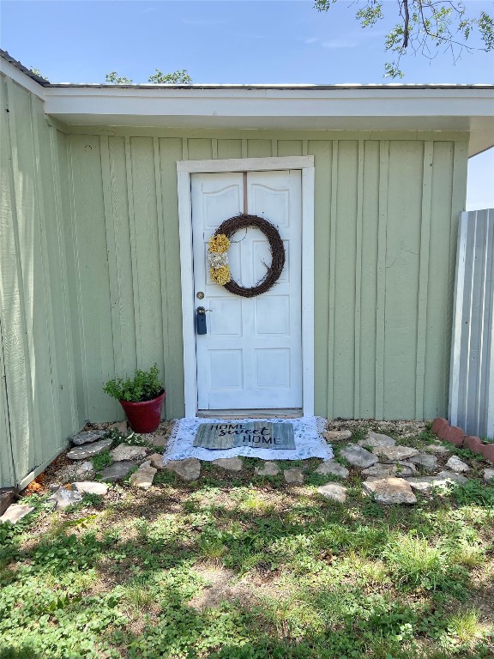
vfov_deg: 67.3
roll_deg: +1.2
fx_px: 495
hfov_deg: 53.1
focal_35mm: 26
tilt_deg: -7.0
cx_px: 247
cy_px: 330
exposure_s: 1/919
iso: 32
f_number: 1.8
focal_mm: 4.25
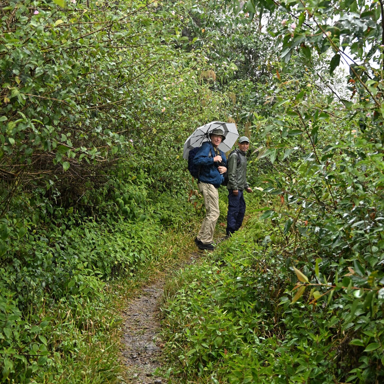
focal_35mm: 53
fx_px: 665
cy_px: 144
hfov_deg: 32.2
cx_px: 210
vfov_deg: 32.1
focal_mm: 35
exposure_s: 1/400
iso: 720
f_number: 4.5
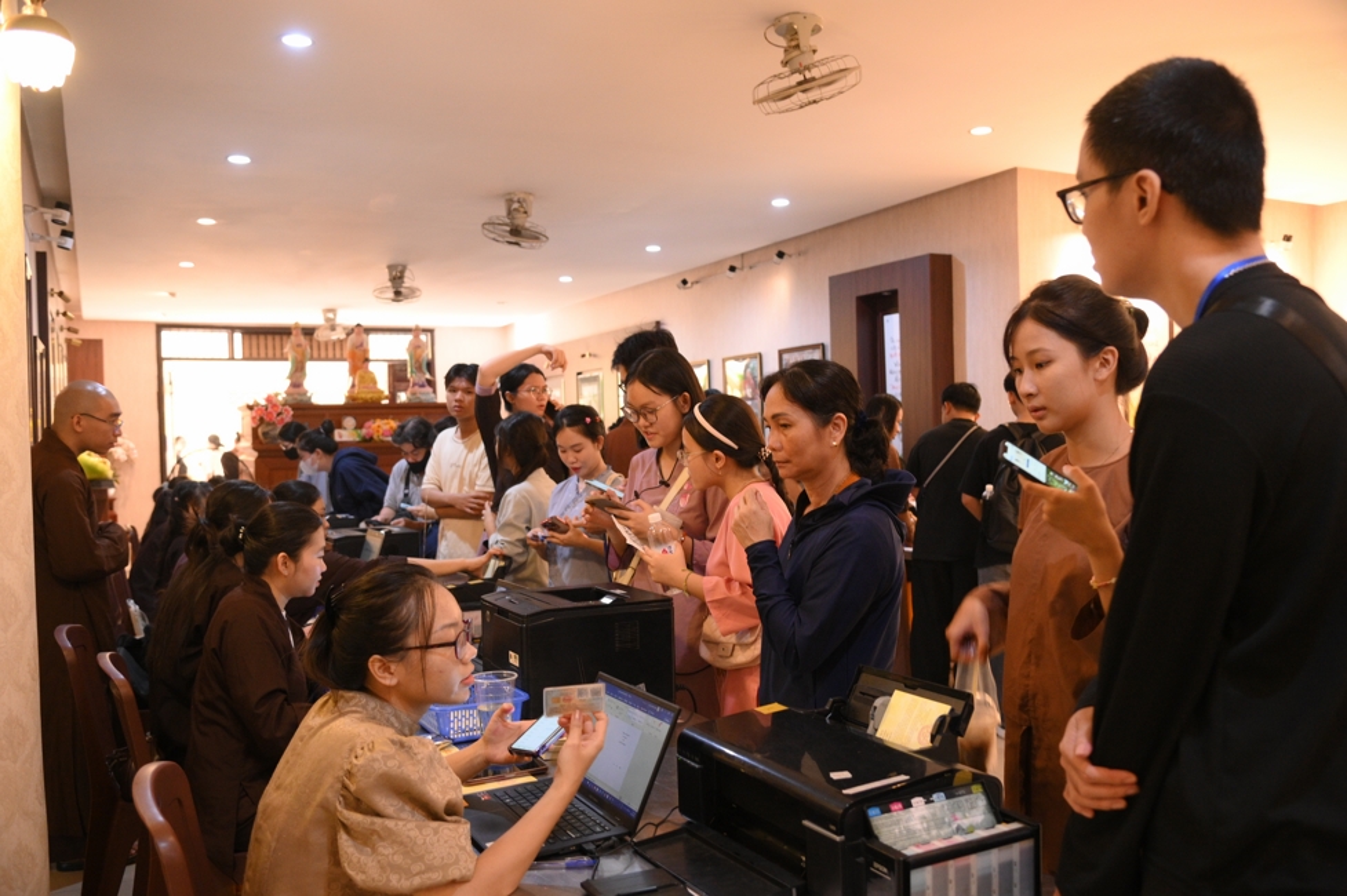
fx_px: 1122
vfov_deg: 43.5
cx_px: 674
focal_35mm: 30
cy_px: 448
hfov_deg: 62.0
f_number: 4
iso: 4000
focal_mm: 30
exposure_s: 1/80
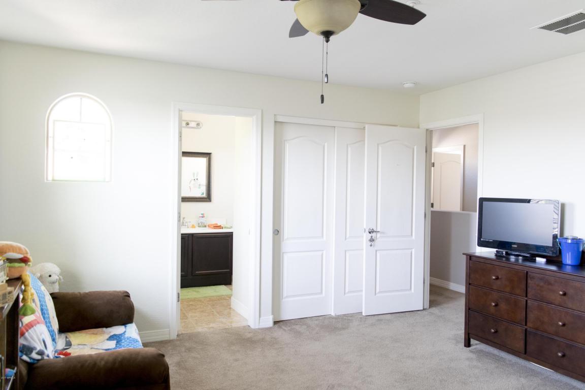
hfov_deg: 67.4
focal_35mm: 27
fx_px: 439
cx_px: 292
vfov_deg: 47.9
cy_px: 195
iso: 400
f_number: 3.5
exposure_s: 1/15
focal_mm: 18
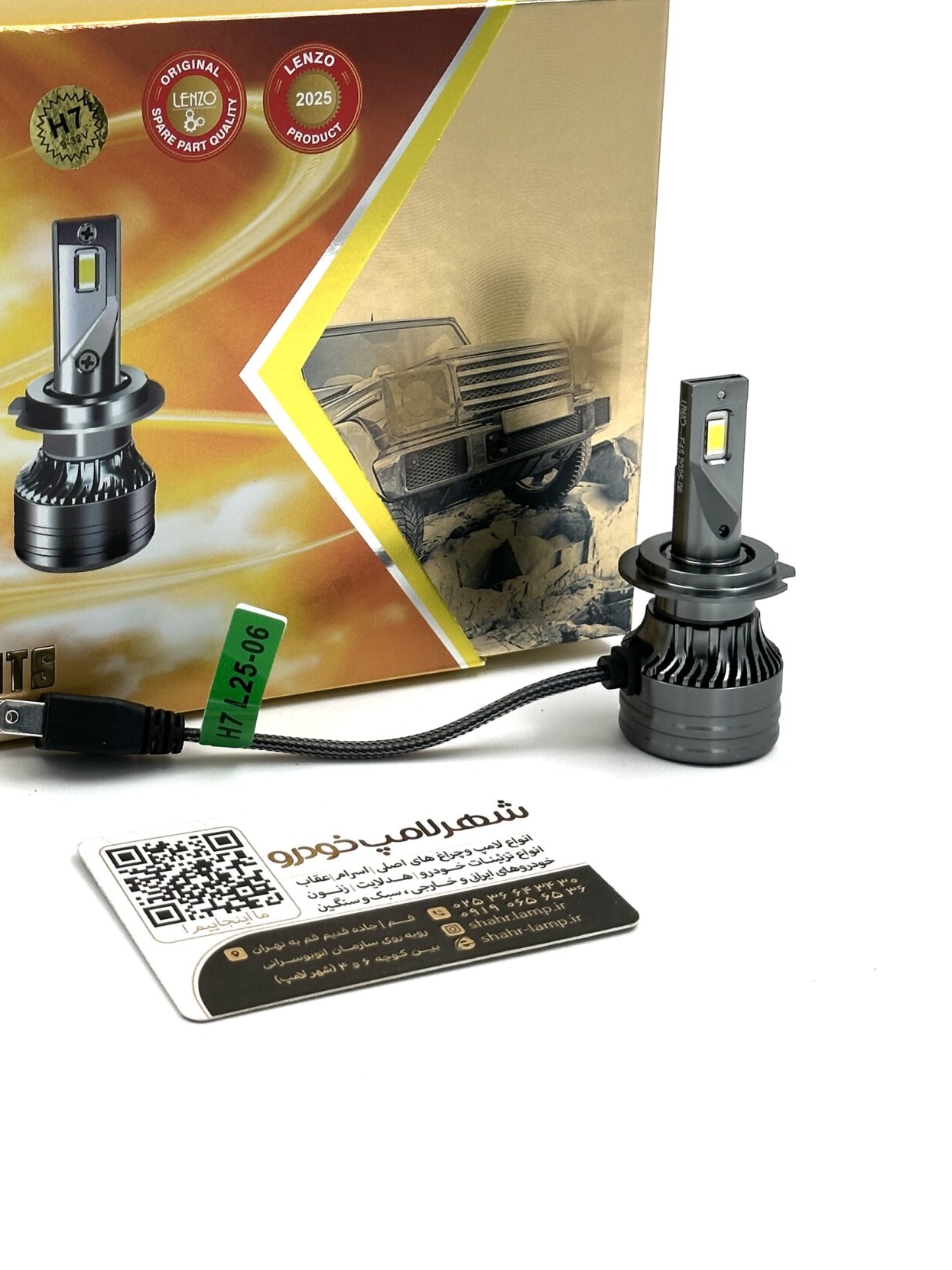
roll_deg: -2.2
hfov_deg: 19.7
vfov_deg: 26.1
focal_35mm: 74
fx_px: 2715
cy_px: 373
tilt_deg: -17.6
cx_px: 236
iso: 64
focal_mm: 6.86
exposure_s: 1/762
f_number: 1.78
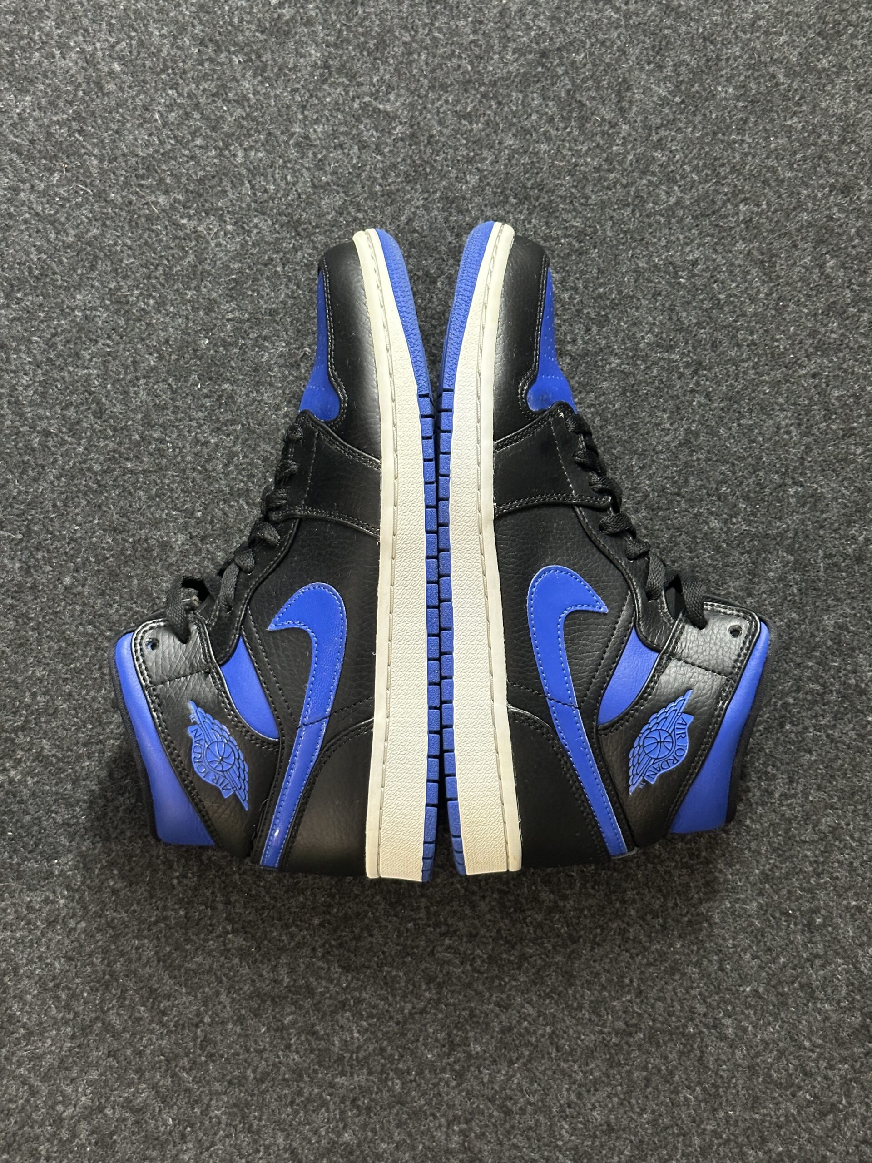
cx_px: 436
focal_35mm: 48
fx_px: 1612
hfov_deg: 30.3
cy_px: 582
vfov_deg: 39.7
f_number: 1.78
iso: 500
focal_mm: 6.86
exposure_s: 1/34
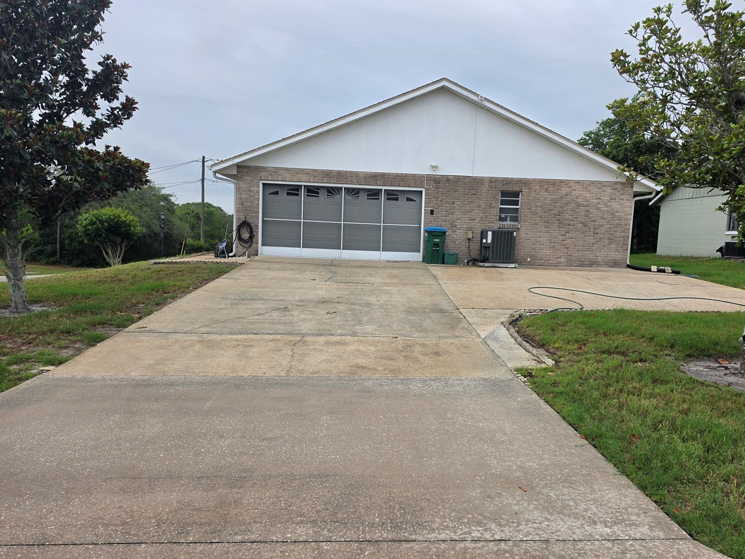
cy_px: 282
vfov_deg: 54.9
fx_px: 538
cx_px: 388
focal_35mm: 25
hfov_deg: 69.4
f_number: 1.4
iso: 25
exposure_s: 1/359
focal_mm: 6.5
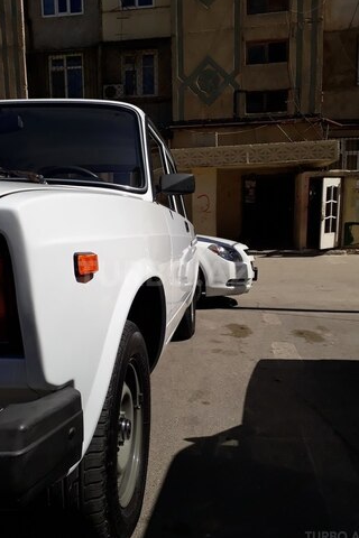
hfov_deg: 44.9
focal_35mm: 29
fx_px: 434
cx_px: 164
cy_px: 273
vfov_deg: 63.7
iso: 40
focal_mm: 3.6
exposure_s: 1/2681
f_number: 1.9
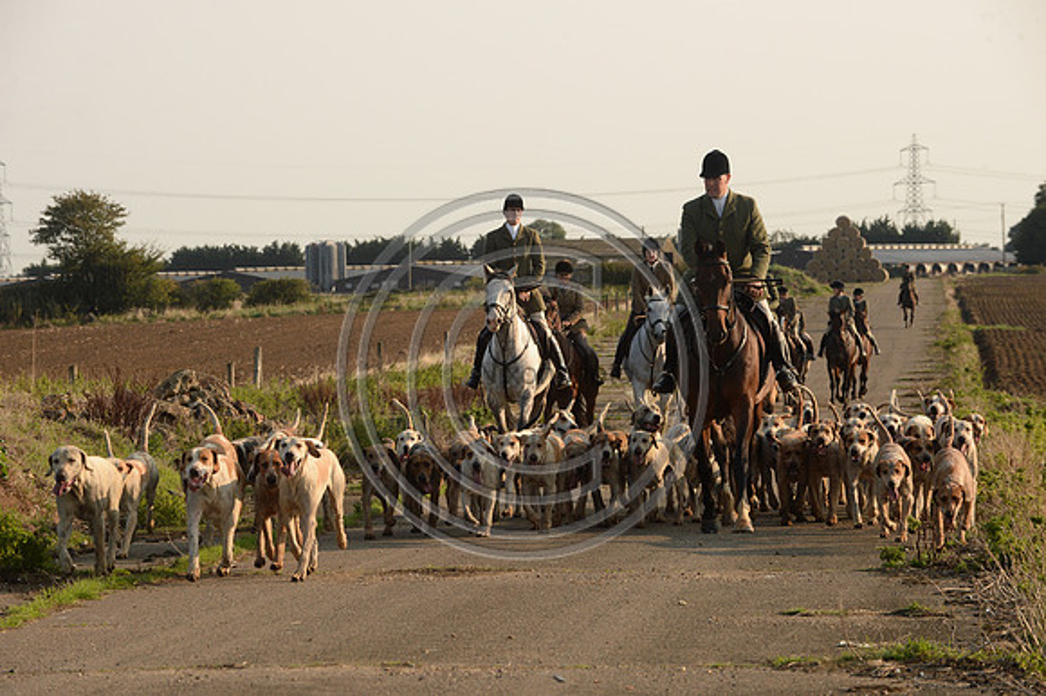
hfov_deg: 13.7
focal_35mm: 150
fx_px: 4356
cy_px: 348
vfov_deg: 9.1
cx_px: 523
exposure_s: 1/1000
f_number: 8
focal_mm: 150
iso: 1000
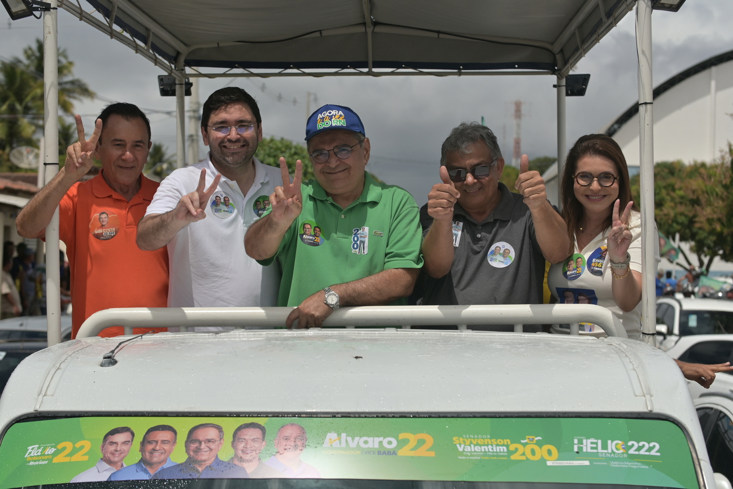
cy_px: 244
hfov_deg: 27.0
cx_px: 366
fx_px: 1527
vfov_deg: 18.2
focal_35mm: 75
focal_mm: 50
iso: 100
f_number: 4.5
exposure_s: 1/4000
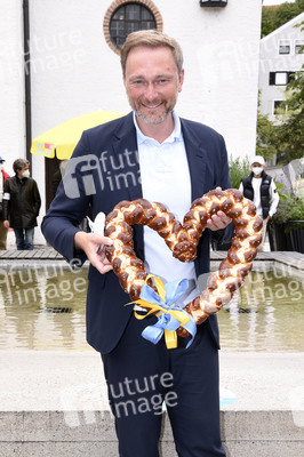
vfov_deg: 48.5
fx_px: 508
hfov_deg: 33.3
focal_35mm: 40
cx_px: 152
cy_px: 228
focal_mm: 40
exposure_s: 1/160
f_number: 9
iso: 320
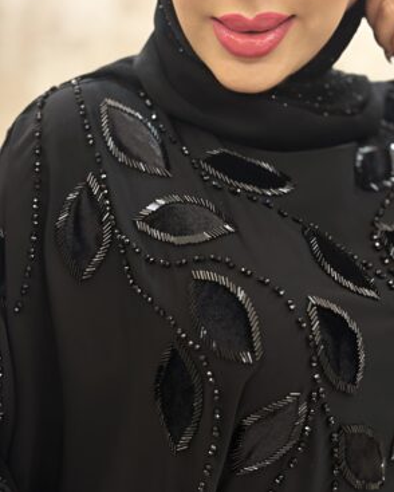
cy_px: 264
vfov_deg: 36.6
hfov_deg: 29.7
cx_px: 200
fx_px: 743
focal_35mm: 51
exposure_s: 1/33
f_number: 1.78
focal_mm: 6.86
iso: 250
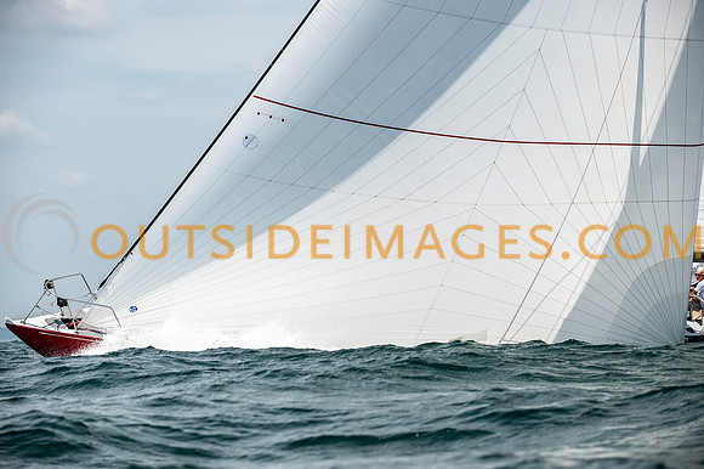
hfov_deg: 17.1
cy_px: 234
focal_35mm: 120
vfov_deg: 11.4
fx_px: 2345
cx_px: 352
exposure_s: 1/4000
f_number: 5
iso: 320
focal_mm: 120
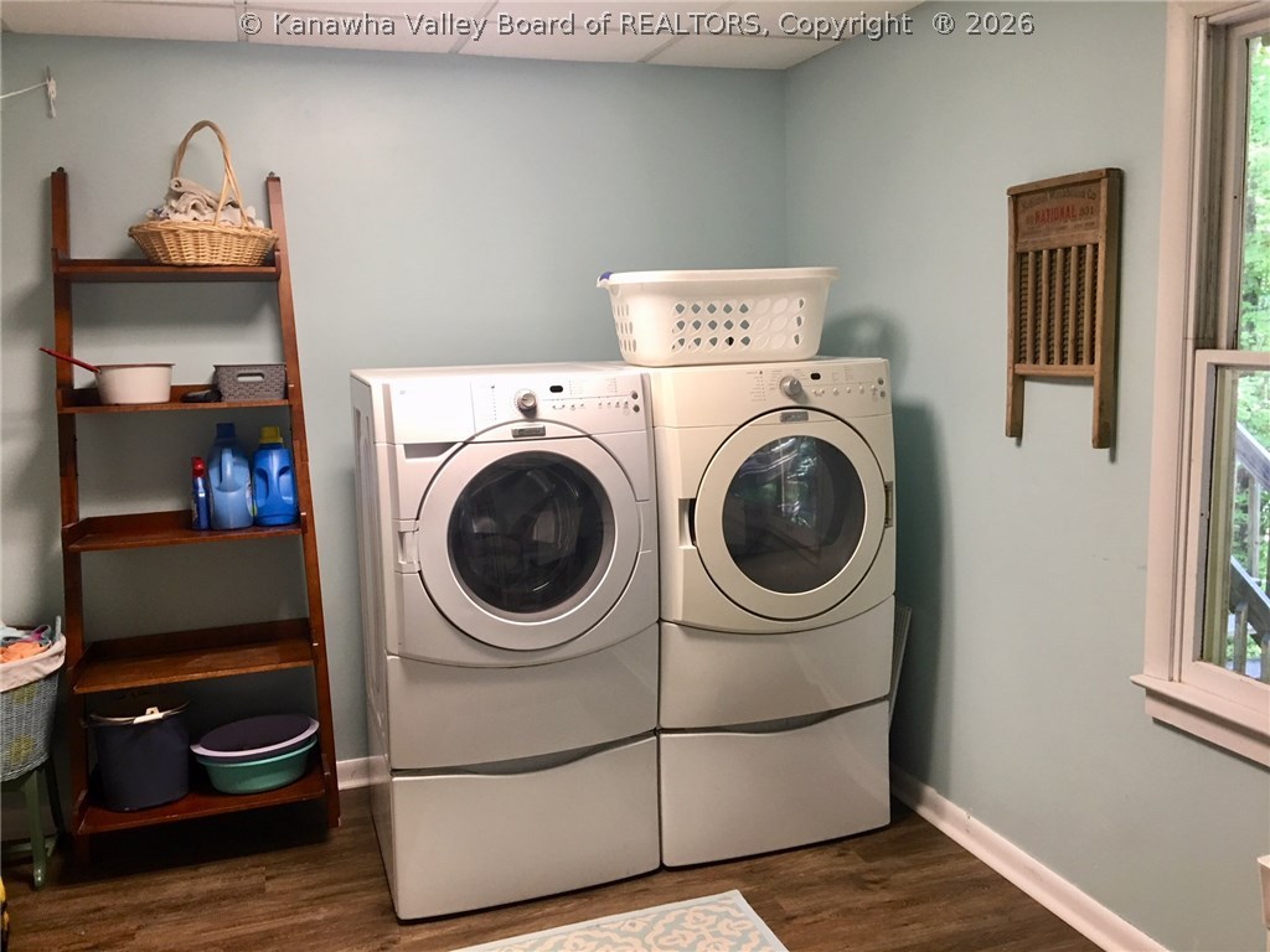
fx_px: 1064
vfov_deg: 48.2
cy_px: 476
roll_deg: +2.0
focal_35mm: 29
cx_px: 635
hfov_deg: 61.7
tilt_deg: -6.5
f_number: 2.2
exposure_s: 1/15
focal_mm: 4.15
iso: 40
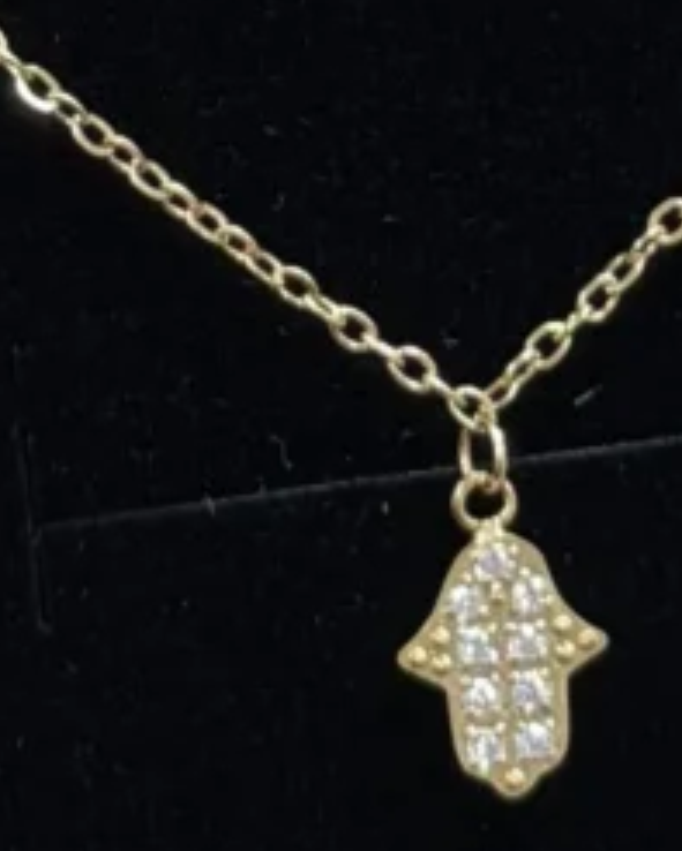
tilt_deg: -52.3
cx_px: 409
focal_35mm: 203
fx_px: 5119
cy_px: -393
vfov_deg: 9.3
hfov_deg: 7.6
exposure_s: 1/309
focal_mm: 6.76
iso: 64
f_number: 1.78
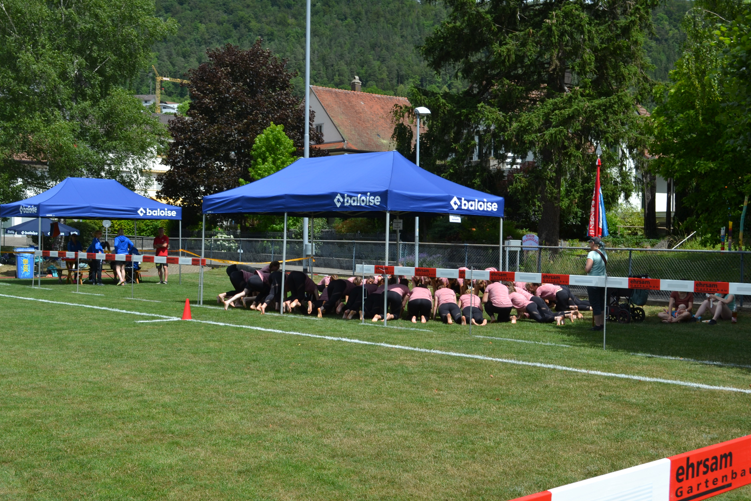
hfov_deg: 43.6
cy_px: 264
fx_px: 939
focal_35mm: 45
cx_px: 385
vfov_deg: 29.9
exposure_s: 1/250
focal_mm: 26
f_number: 8
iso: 100
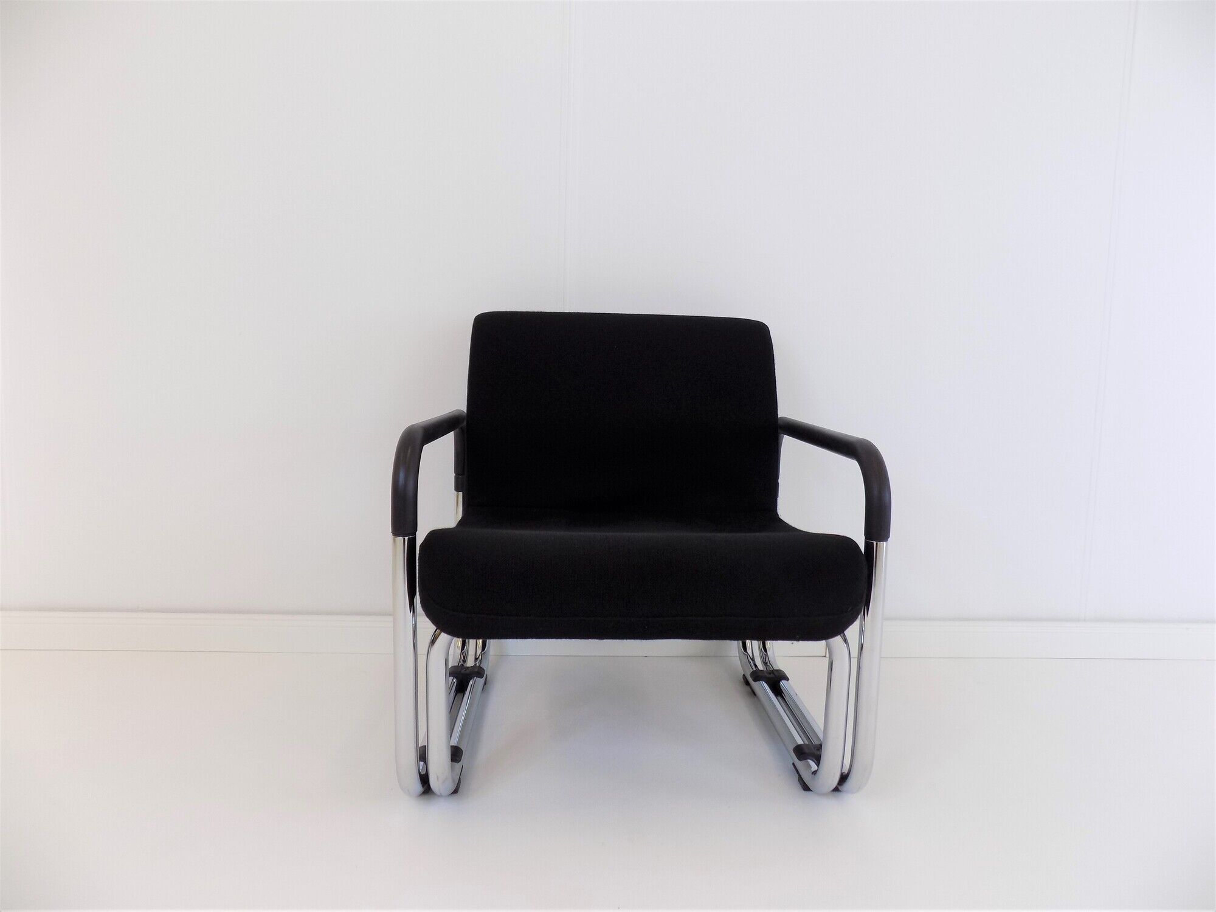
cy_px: 456
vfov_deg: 58.9
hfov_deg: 73.9
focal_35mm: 23
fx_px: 808
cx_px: 608
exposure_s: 1/40
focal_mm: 4
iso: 80
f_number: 3.1
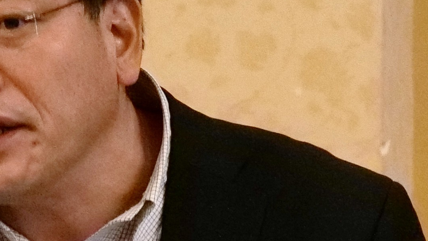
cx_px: 81
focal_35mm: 314
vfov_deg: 3.9
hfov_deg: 6.9
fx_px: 3563
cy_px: 262
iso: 8000
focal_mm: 86
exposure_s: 1/100
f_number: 8
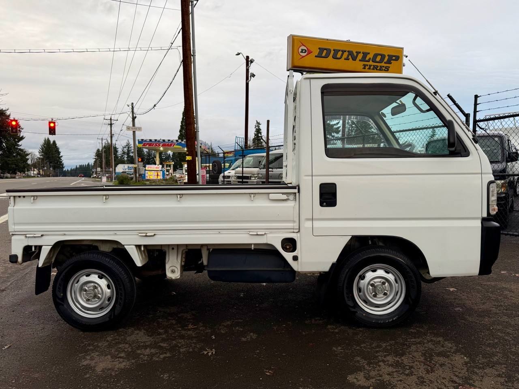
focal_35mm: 24
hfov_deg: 71.6
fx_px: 360
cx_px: 260
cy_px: 194
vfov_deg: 56.8
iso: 80
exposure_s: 1/121
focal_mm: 6.76
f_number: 1.78
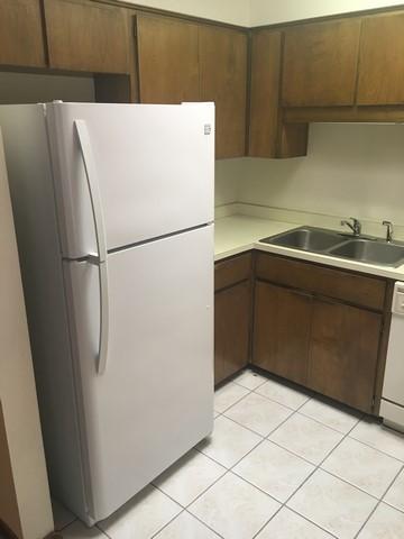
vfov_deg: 61.7
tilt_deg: -16.3
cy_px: 270
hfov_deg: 48.2
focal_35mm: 29
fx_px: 451
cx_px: 202
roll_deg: -0.2
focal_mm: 4.15
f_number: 2.2
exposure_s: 1/15
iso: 32
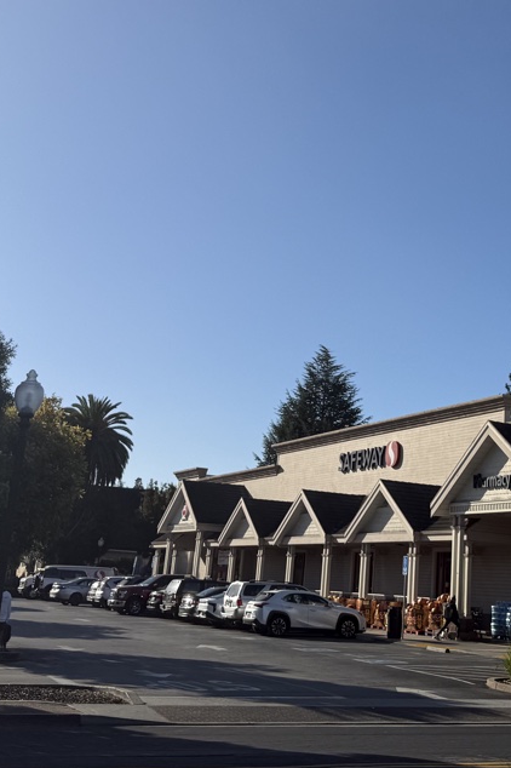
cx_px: 384
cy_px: 173
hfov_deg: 25.6
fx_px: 1108
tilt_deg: +21.0
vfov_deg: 37.1
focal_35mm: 52
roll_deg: -3.5
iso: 80
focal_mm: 6.76
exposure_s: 1/7353
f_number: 1.78
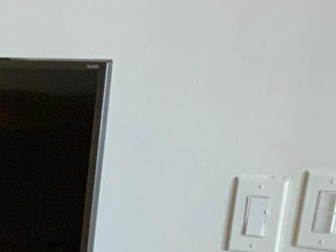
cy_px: 445
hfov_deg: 12.1
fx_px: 1358
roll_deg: -0.8
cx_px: -383
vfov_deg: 10.0
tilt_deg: -18.6
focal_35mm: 140
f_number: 1.8
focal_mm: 3
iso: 125
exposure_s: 1/60
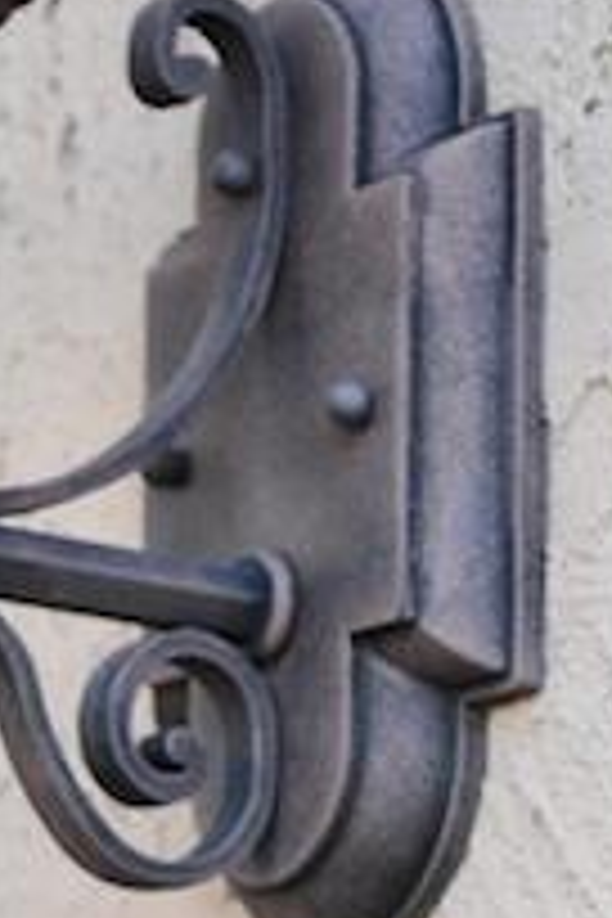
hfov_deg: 6.0
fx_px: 5763
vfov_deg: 9.1
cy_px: 904
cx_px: -171
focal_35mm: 226
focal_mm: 30
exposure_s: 1/800
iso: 400
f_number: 3.2
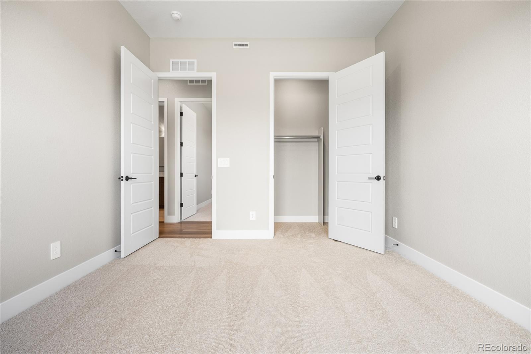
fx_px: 236
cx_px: 266
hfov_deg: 96.7
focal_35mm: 16
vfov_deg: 73.8
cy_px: 177
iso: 200
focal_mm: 16
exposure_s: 1/250
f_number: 8
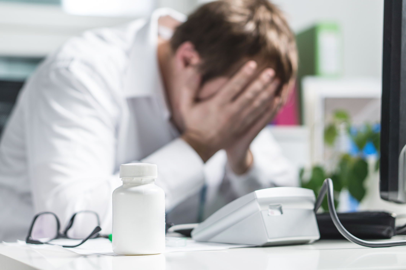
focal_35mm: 75
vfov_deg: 18.2
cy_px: 135
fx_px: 845
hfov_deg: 27.0
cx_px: 203
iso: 100
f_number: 2
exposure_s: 1/25
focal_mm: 50
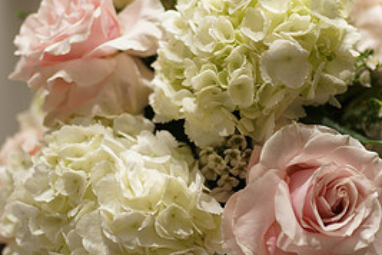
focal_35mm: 76
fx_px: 806
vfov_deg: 17.9
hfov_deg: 26.6
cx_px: 219
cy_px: 144
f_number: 1.4
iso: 640
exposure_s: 1/125
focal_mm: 35
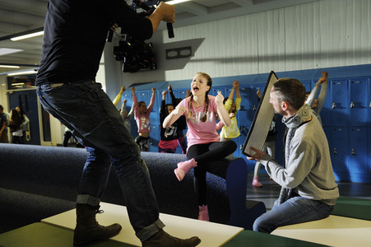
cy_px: 124
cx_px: 186
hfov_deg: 54.5
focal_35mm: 35
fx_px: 360
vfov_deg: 37.8
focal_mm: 35
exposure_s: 1/125
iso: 1600
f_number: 3.5
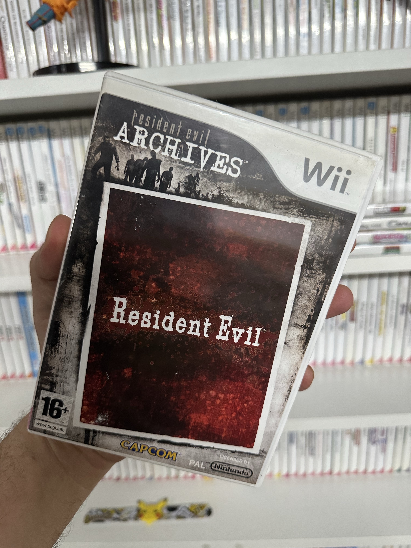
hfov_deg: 56.8
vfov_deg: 71.6
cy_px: 274
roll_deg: +3.7
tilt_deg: -16.6
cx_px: 206
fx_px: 380
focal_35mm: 24
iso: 500
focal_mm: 6.86
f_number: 1.78
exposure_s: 1/50
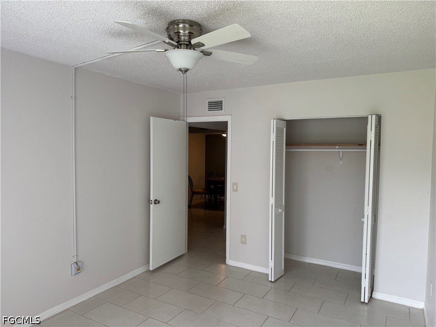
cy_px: 164
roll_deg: -0.8
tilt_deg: -3.6
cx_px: 218
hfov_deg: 71.6
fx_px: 302
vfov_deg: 56.8
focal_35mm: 24
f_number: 1.78
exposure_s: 1/121
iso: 50
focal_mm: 6.76
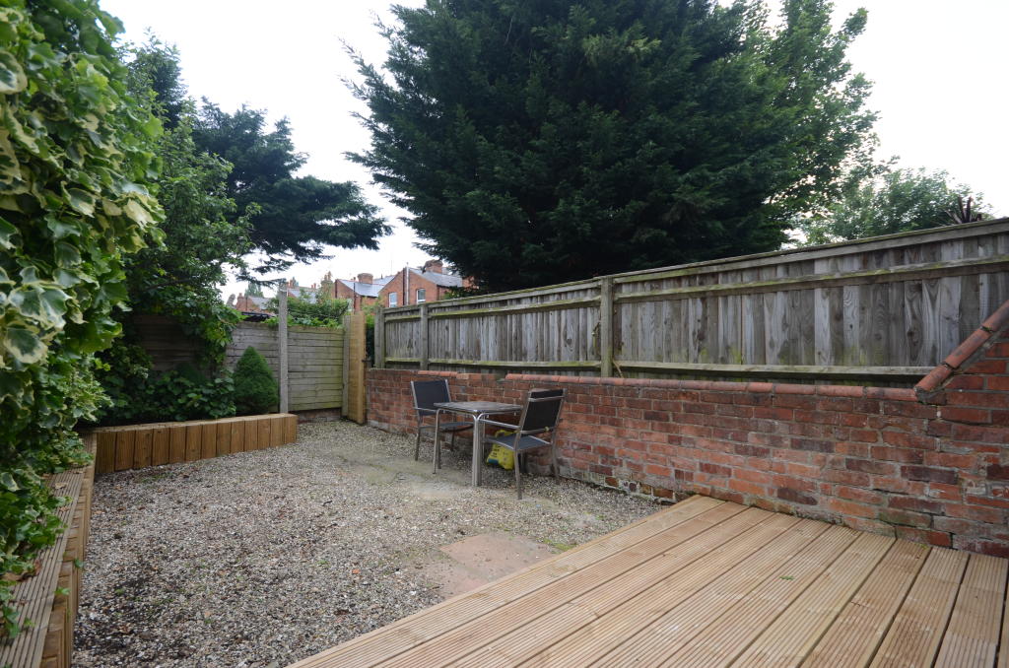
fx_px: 420
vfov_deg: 77.1
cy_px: 334
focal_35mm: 15
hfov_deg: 100.5
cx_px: 504
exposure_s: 1/125
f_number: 5.6
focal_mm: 10
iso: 100
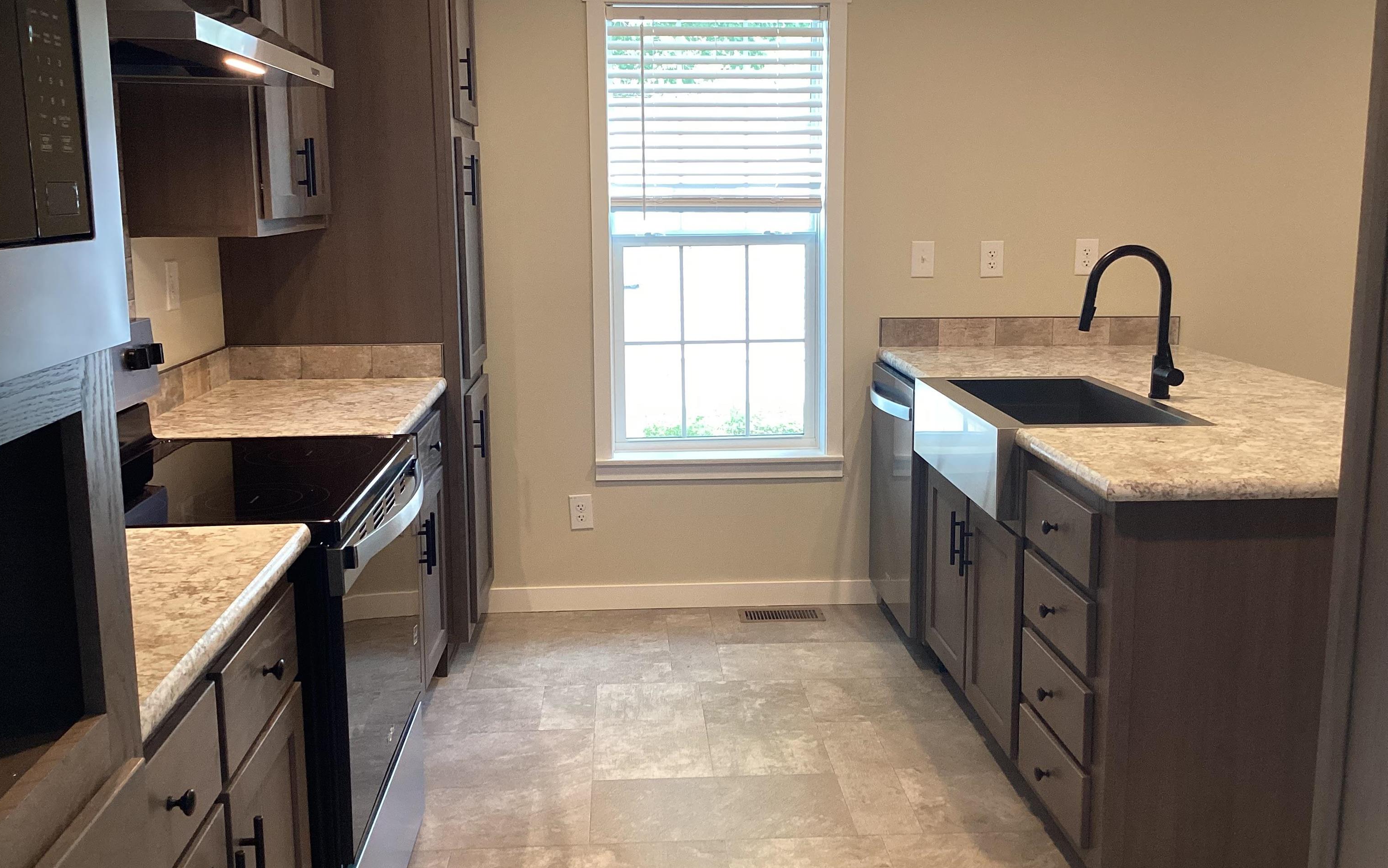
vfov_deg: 38.3
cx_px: 692
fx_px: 1248
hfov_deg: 58.1
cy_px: 385
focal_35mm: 33
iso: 100
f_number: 2.4
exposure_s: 1/60
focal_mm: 3.3
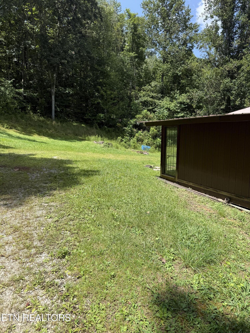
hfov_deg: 56.8
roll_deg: +0.0
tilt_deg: -10.0
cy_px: 166
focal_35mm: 24
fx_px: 231
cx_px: 125
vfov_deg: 71.6
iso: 80
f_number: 1.78
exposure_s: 1/2110
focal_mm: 6.76
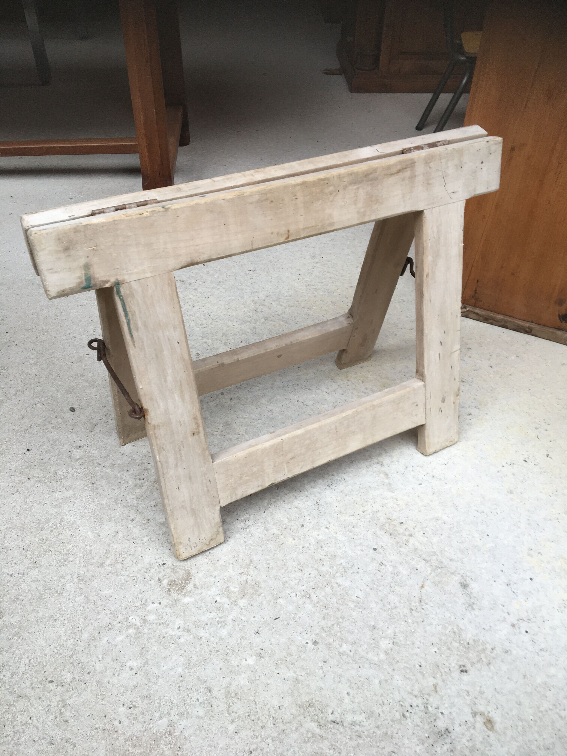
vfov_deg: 61.7
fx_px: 633
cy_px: 378
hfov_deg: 48.2
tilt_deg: -39.7
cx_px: 284
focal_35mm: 29
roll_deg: -0.3
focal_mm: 4.15
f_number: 2.2
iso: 40
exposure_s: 1/100
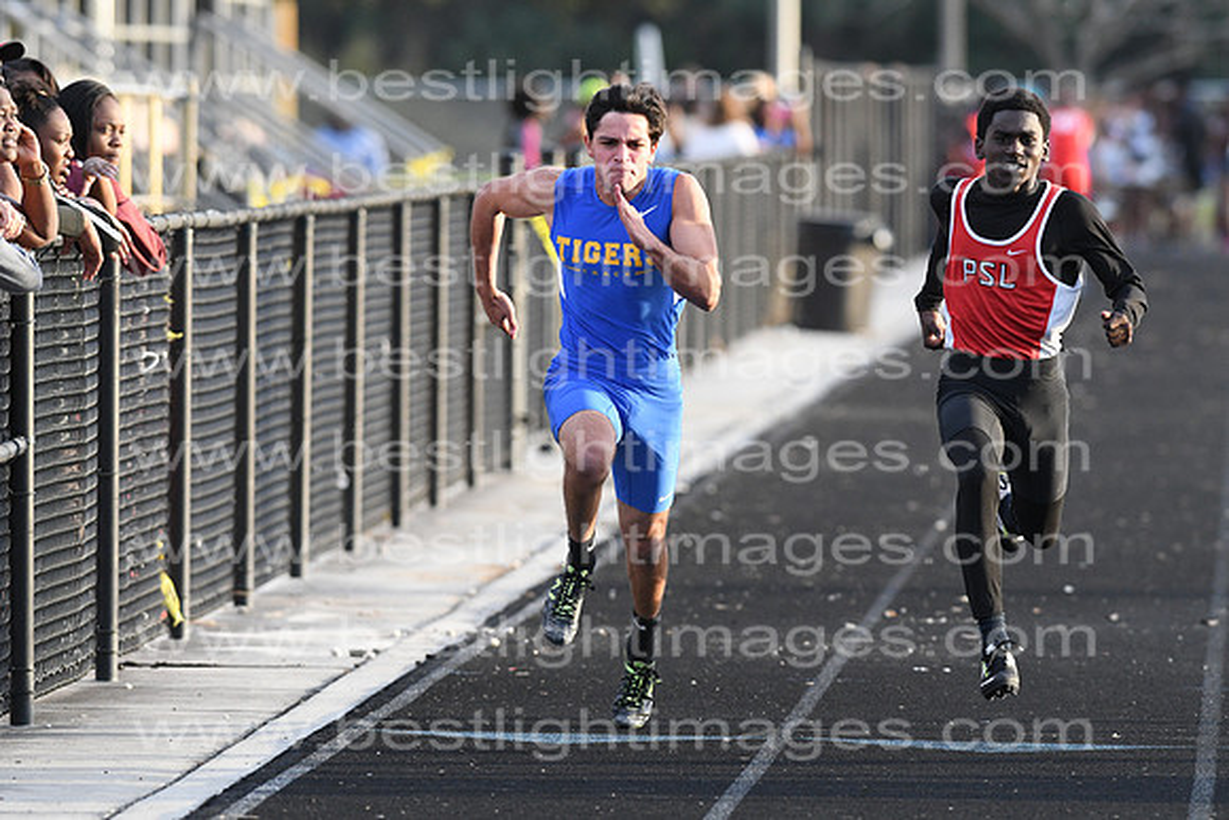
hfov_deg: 4.6
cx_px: 614
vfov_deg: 3.1
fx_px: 15365
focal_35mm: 450
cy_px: 410
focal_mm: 300
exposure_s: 1/2000
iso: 2000
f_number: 4
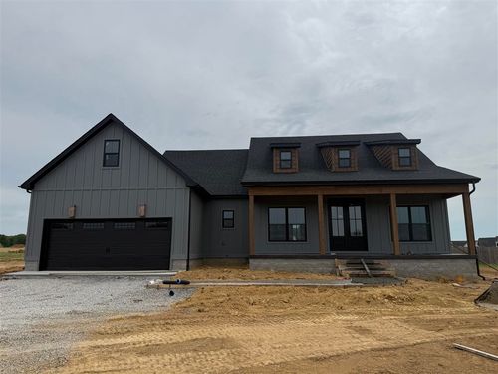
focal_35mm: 24
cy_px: 187
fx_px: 345
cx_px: 249
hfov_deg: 71.6
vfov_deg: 56.8
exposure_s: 1/10309
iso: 80
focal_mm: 6.76
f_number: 1.78
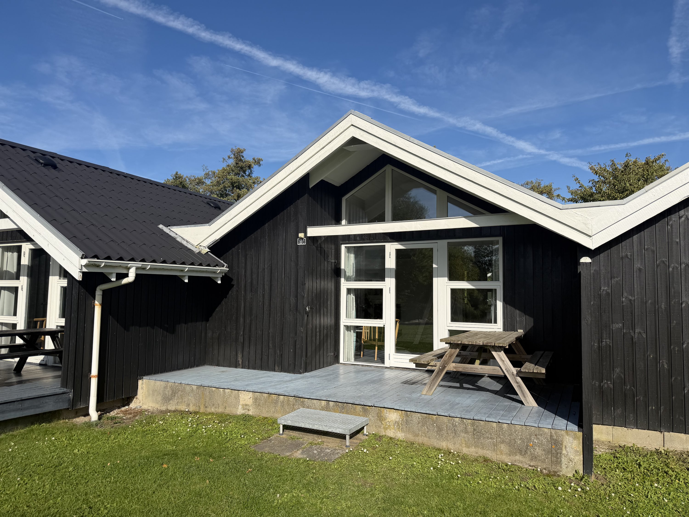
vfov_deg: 56.8
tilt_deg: +3.8
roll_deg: +0.1
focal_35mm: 24
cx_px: 344
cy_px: 258
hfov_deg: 71.6
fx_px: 478
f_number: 1.78
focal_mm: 6.76
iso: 80
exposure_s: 1/5319
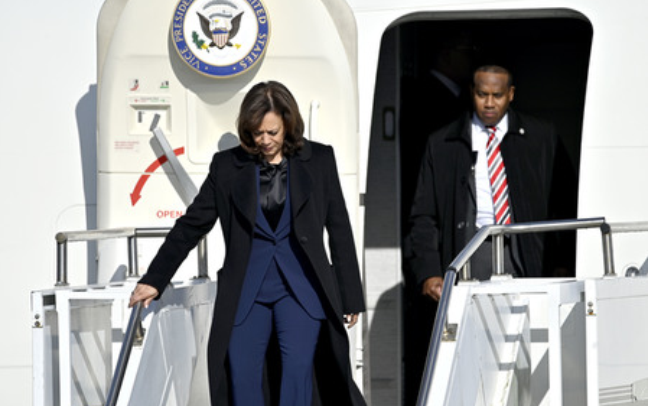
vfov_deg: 2.1
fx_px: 10847
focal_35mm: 614
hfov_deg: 3.4
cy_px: 201
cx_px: 324
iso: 160
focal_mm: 600
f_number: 6.3
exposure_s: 1/3200
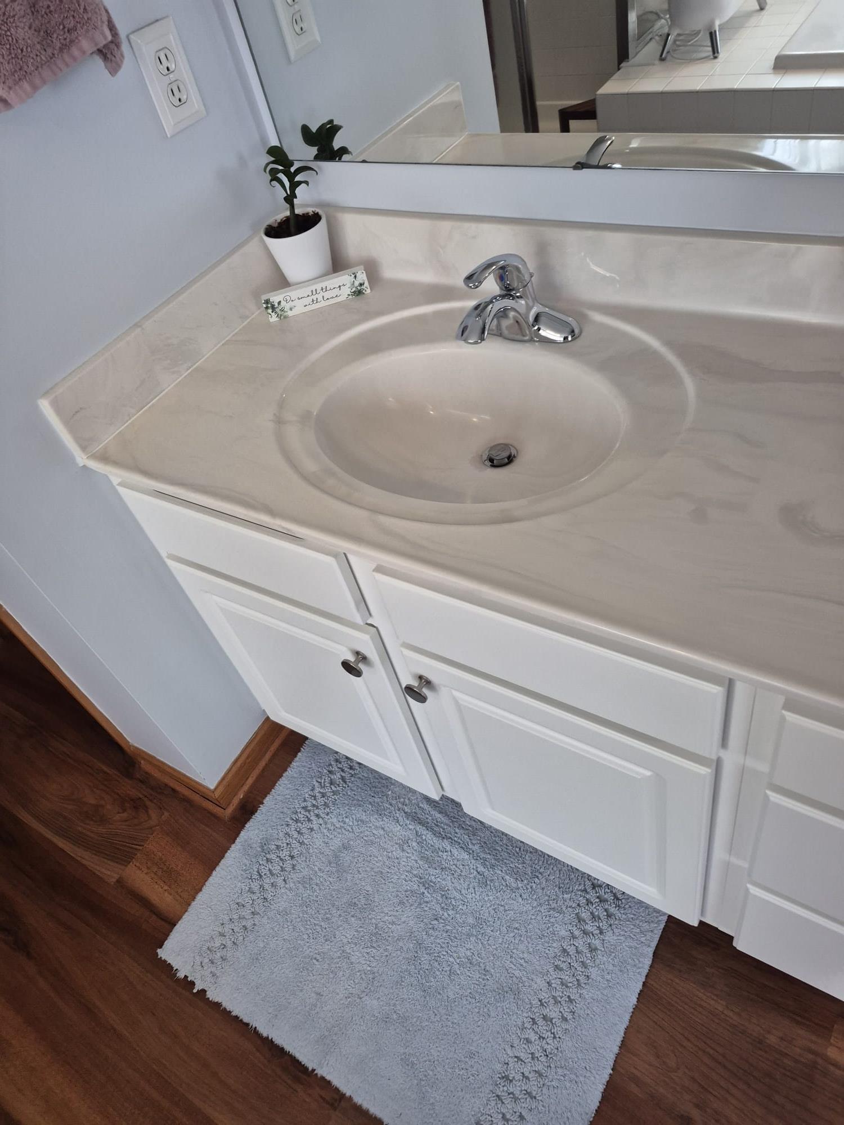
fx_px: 748
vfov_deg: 73.9
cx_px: 422
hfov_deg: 58.9
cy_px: 562
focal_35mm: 23
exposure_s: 1/120
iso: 400
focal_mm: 5.4
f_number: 1.8
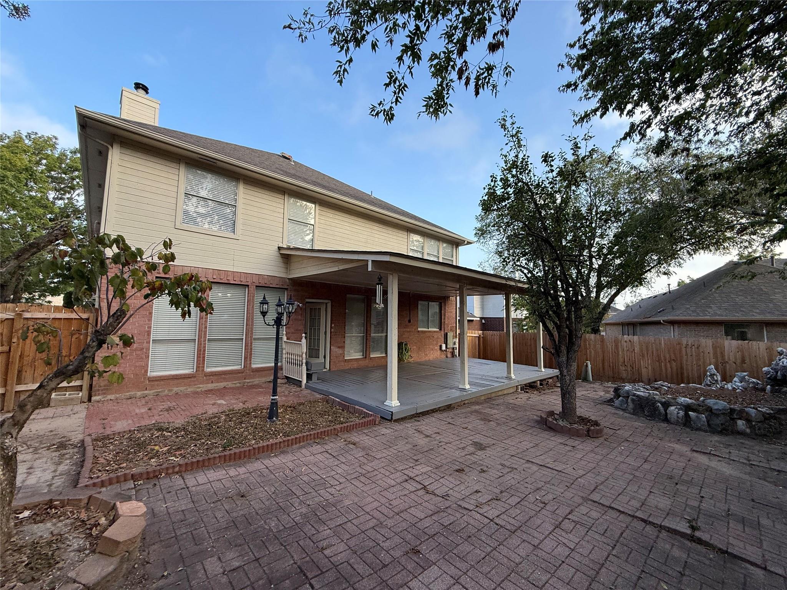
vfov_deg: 85.7
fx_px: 318
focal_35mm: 14
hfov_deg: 102.1
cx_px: 394
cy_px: 295
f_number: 2.2
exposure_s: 1/306
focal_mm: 2.22
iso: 64
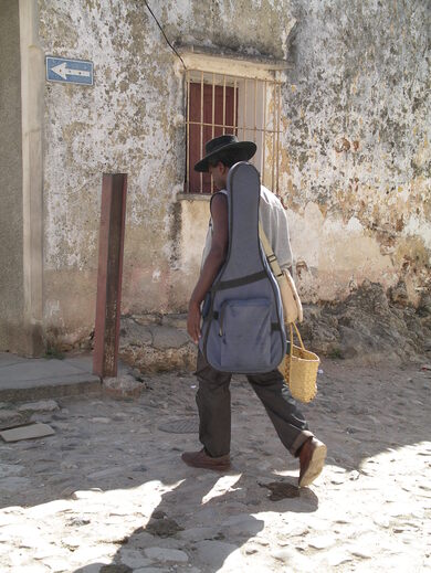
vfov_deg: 36.8
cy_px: 286
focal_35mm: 52
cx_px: 216
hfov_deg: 28.1
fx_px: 862
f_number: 4.6
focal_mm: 10.9
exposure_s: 1/160
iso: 80
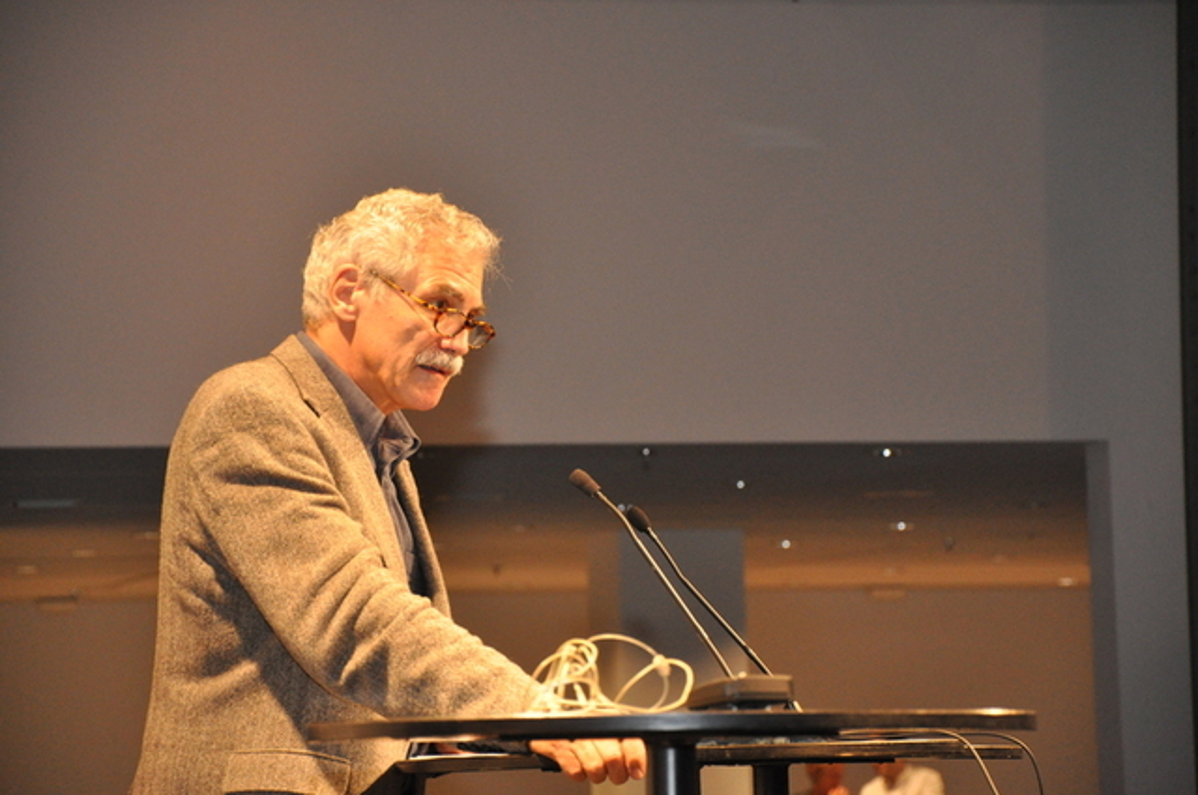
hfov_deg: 13.1
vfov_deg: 8.7
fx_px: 5235
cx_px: 599
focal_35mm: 158
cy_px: 398
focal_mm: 105
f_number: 7.1
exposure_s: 1/60
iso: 1600
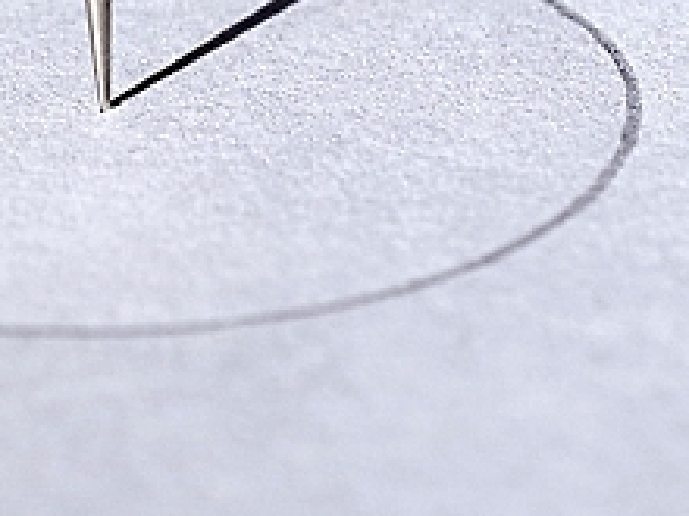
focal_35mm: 219
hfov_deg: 9.0
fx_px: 4359
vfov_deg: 6.6
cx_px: 579
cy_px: -364
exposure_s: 1/200
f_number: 6.3
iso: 100
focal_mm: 50
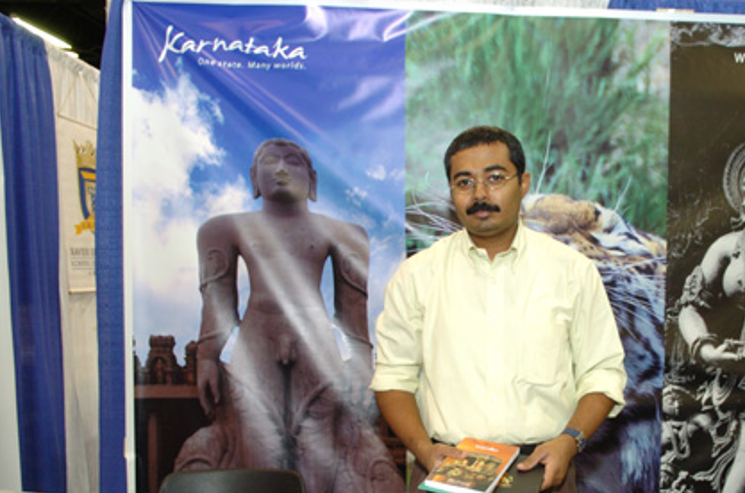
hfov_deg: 51.0
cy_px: 340
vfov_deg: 35.6
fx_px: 758
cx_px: 518
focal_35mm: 37
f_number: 3.5
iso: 400
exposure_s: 1/30
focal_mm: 17
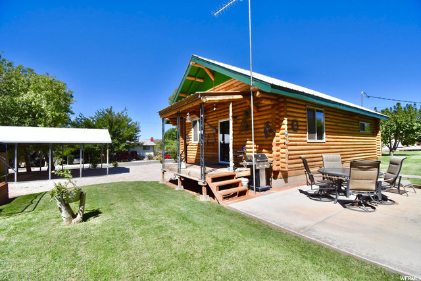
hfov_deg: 100.4
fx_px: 175
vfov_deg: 77.4
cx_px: 210
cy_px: 140
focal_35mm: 15
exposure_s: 1/500
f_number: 8
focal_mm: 10
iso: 160
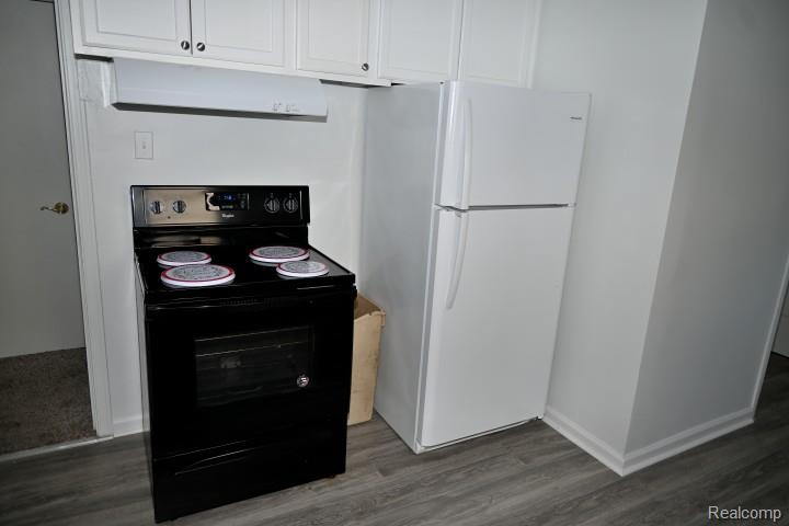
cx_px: 394
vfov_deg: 53.1
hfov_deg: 73.7
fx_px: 526
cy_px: 263
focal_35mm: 24
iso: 100
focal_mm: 16
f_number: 3.5
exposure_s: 1/200
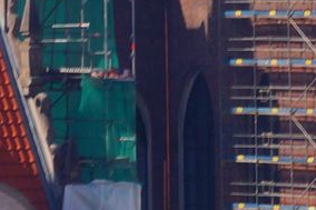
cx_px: 81
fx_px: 8342
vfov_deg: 1.4
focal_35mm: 951
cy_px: -325
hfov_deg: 2.2
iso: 100
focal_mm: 90
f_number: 16
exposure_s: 1/30
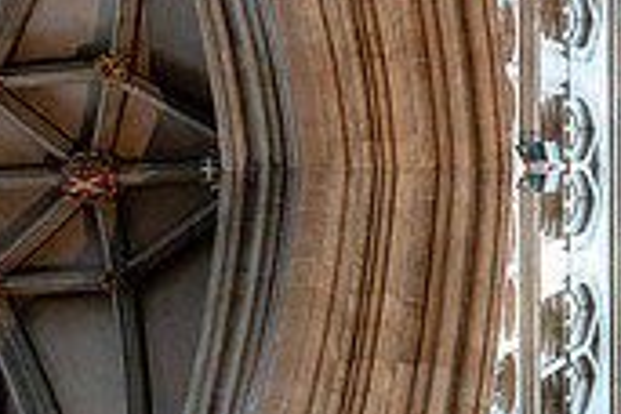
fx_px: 2070
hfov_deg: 15.6
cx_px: 953
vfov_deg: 11.4
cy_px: 187
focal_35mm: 120
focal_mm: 12.64
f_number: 2.8
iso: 800
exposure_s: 1/40
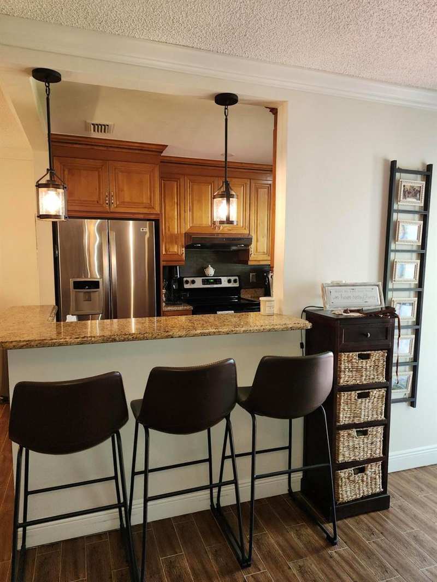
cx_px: 218
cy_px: 291
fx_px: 387
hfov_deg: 58.9
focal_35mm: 23
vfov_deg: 73.9
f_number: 1.8
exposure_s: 1/30
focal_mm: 5.54
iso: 100
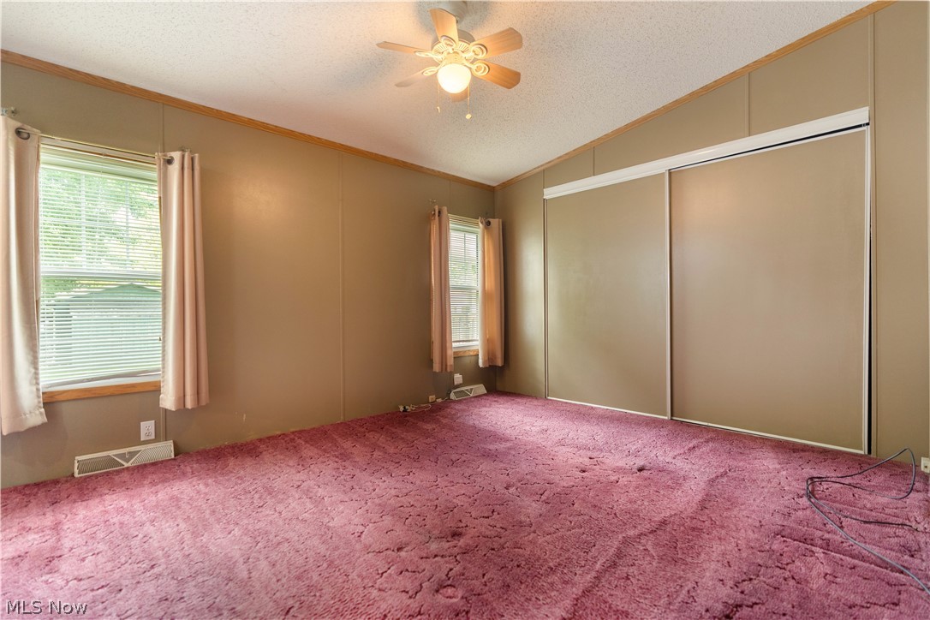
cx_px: 465
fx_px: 413
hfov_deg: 96.7
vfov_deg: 73.7
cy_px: 310
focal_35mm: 16
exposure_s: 1/5
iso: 640
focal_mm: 16
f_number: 2.8
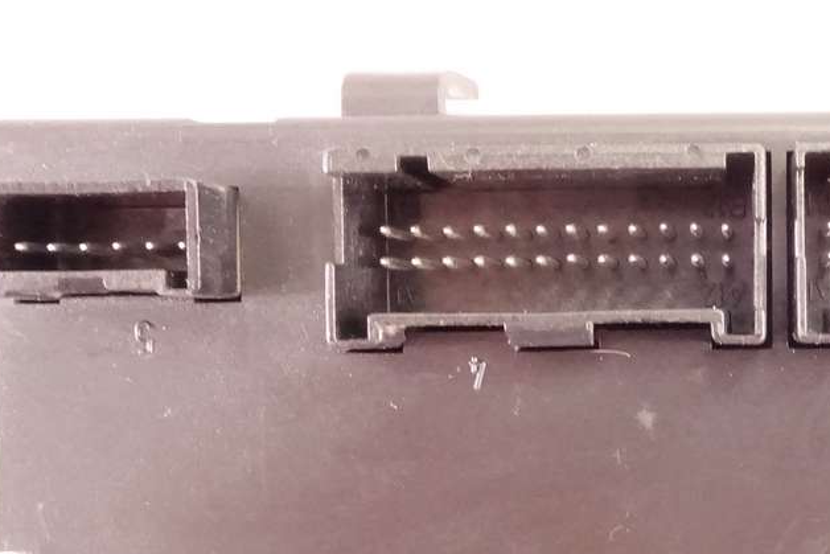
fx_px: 1407
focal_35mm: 61
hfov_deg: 31.2
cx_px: 759
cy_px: 374
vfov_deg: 22.2
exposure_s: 1/13
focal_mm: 10.4
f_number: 11
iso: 6400
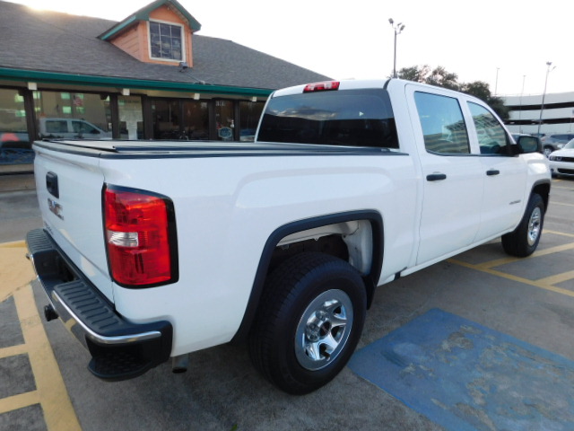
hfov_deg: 73.9
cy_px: 216
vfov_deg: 58.9
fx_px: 381
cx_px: 287
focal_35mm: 23
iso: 125
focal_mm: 4
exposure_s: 1/400
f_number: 3
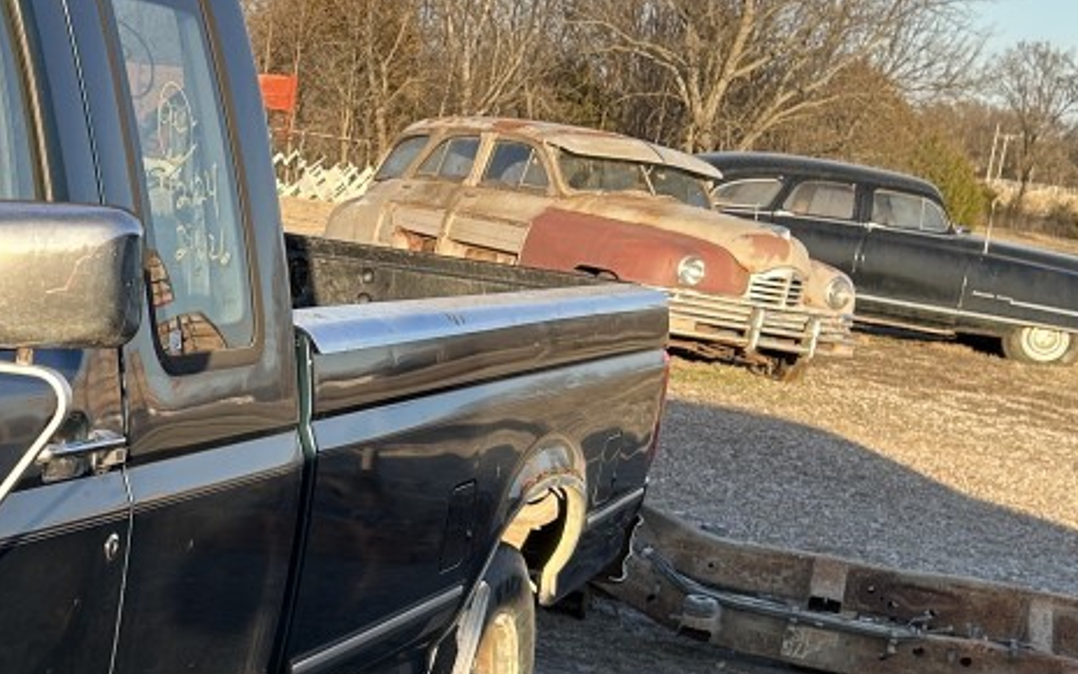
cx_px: -9
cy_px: 537
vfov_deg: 17.0
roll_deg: -6.7
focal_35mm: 76
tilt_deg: -11.3
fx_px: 2233
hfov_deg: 25.7
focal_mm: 5.7
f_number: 1.5
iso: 50
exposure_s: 1/965
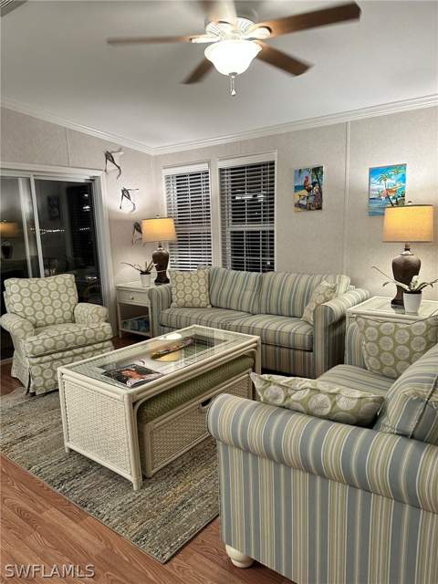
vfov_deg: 71.6
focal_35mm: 24
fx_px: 405
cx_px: 219
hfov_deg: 56.8
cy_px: 292
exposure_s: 1/60
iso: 250
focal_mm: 6.86
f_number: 1.78
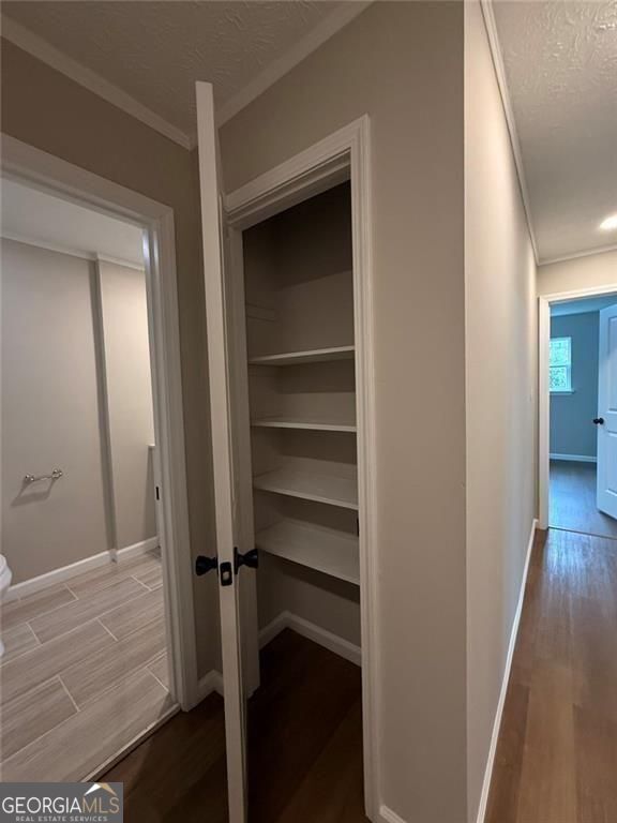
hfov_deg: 85.7
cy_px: 412
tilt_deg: -1.3
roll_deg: +0.1
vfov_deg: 102.1
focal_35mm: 14
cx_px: 308
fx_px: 333
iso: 320
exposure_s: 1/60
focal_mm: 2.22
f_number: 2.2
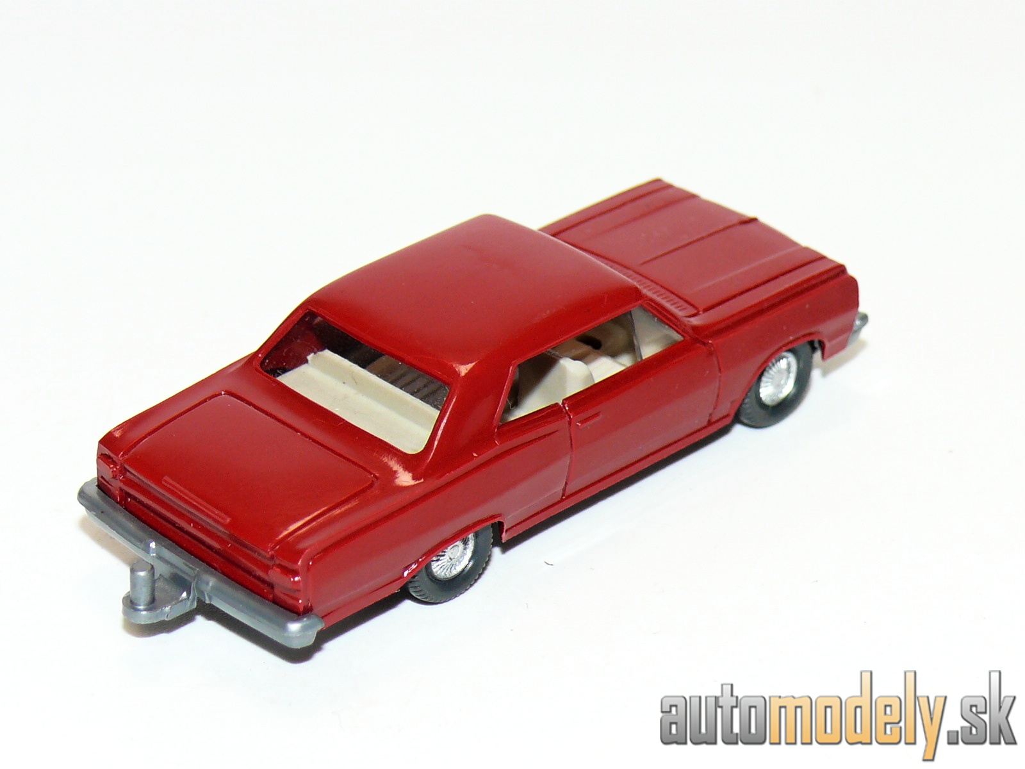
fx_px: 3968
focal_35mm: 134
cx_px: 512
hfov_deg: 14.7
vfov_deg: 11.1
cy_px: 384
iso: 100
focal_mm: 15.9
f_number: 4
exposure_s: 1/30
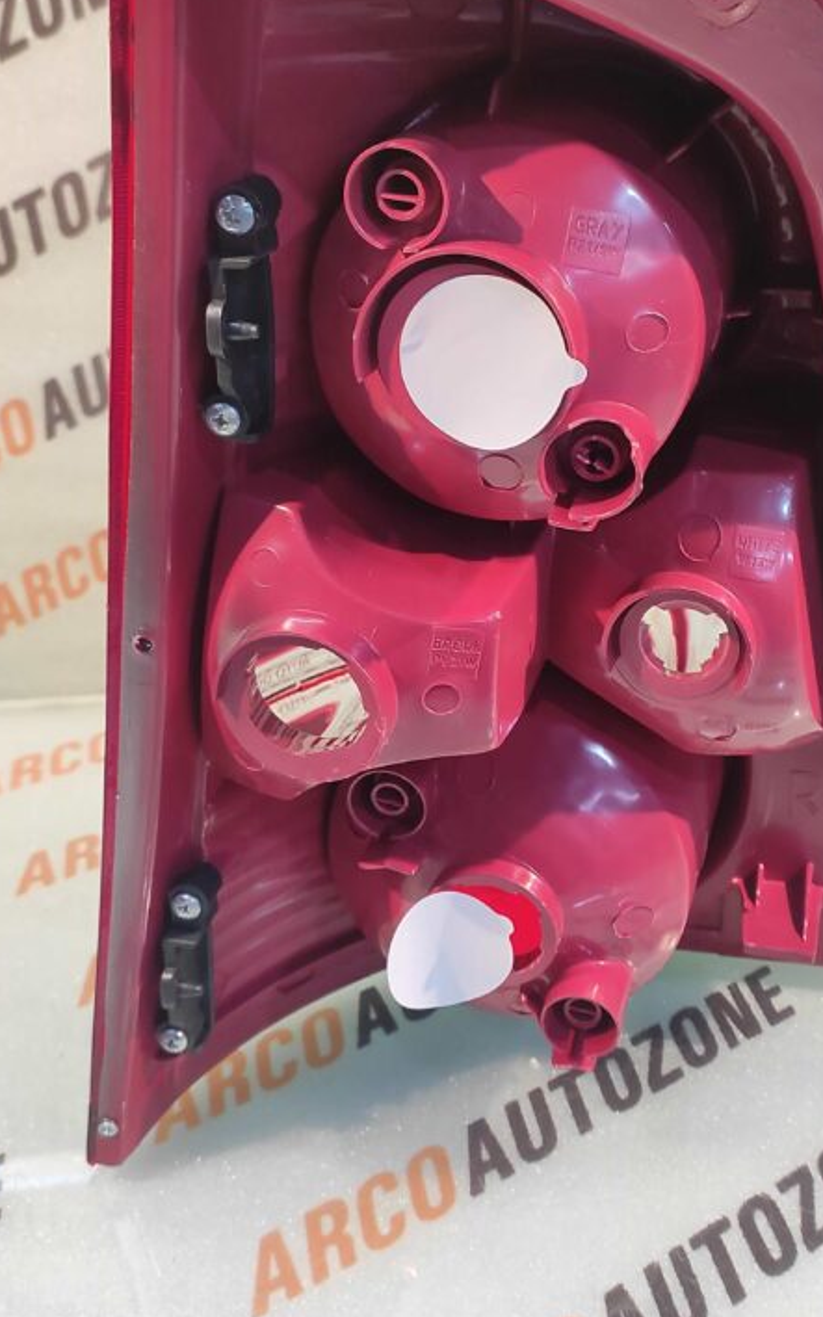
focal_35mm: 26
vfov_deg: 69.7
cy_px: 522
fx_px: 933
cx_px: 513
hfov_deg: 47.2
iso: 297
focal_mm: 4.74
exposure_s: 1/33
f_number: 1.79
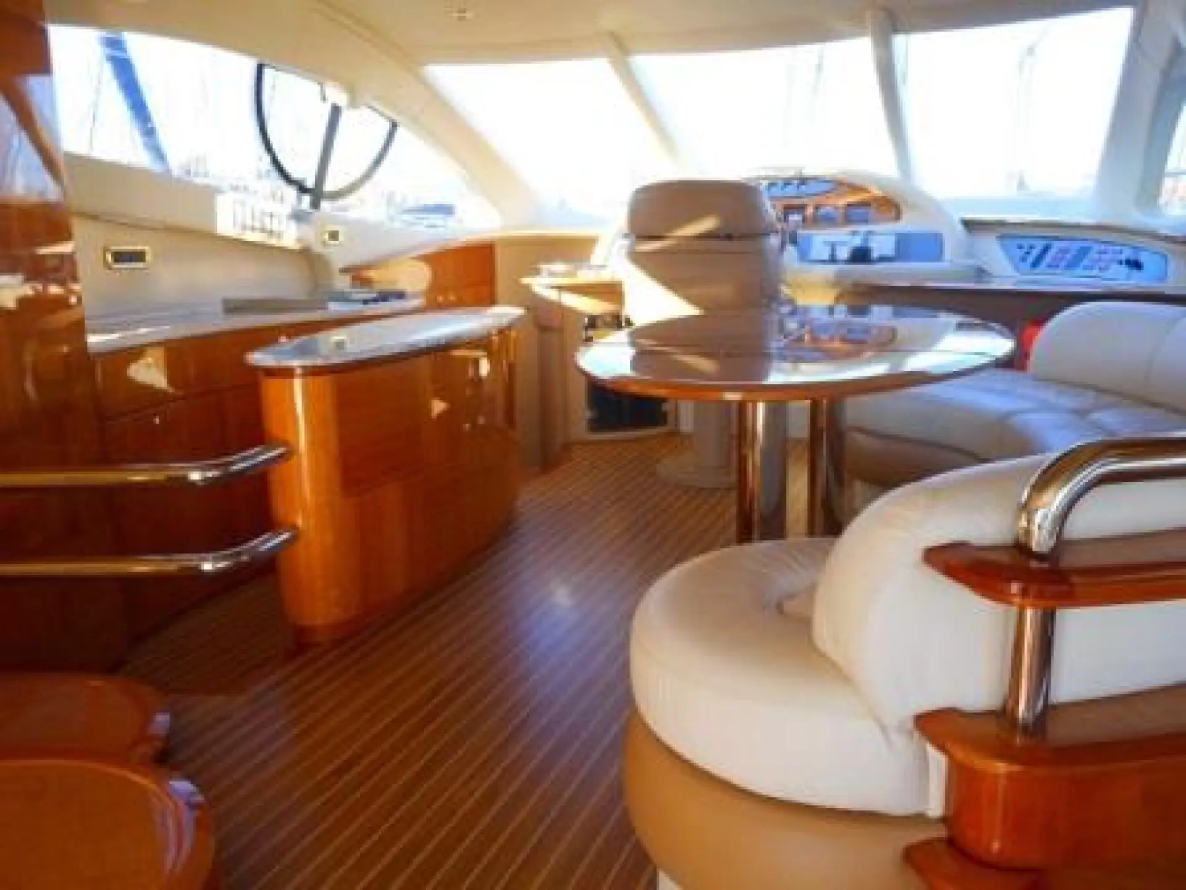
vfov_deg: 48.2
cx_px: 593
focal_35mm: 29
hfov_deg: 61.7
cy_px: 445
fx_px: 994
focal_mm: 5.2
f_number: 4
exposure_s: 1/30
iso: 125
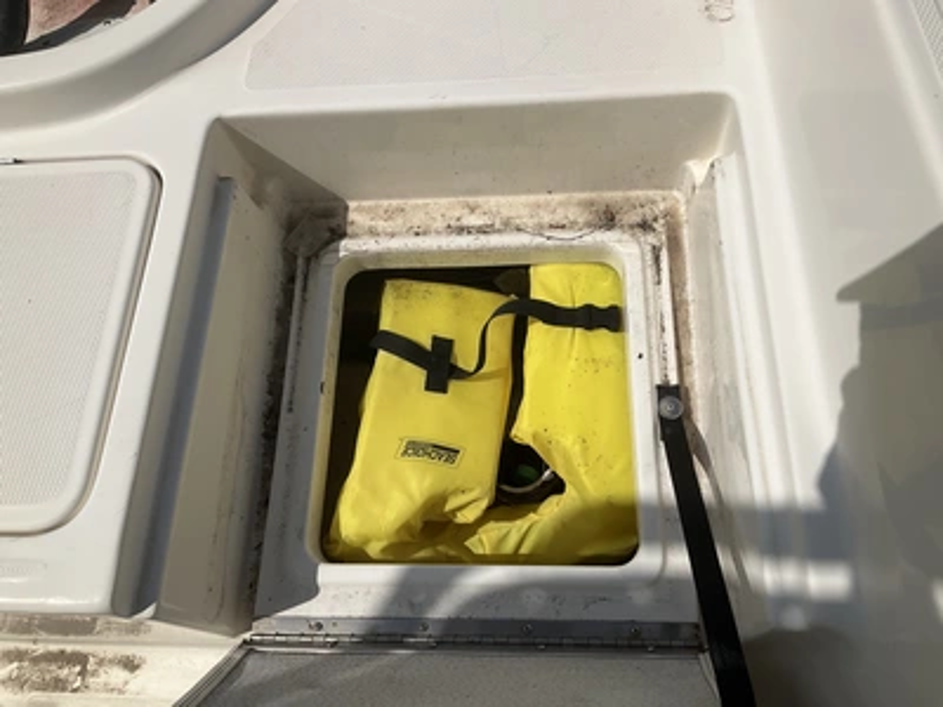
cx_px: 472
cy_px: 354
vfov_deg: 48.2
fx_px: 790
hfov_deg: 61.7
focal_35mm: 29
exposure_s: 1/10204
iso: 25
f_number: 1.8
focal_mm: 3
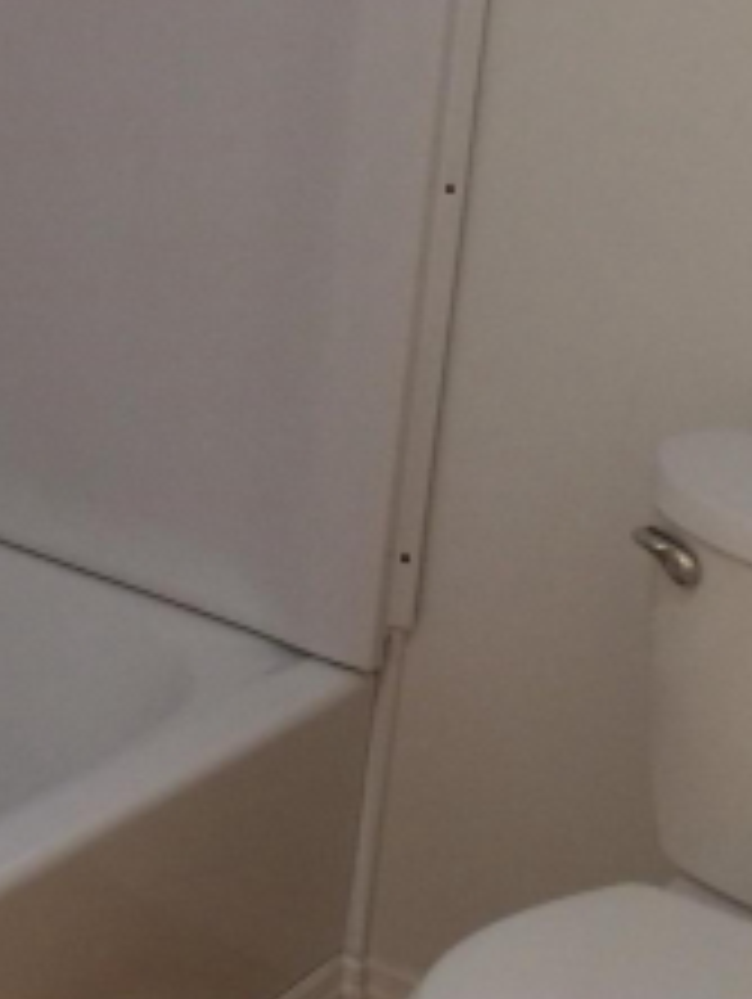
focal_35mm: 87
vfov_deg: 22.5
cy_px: 448
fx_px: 2515
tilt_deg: -21.8
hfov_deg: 16.7
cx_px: 54
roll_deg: -3.7
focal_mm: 4.15
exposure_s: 1/30
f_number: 2.2
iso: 200
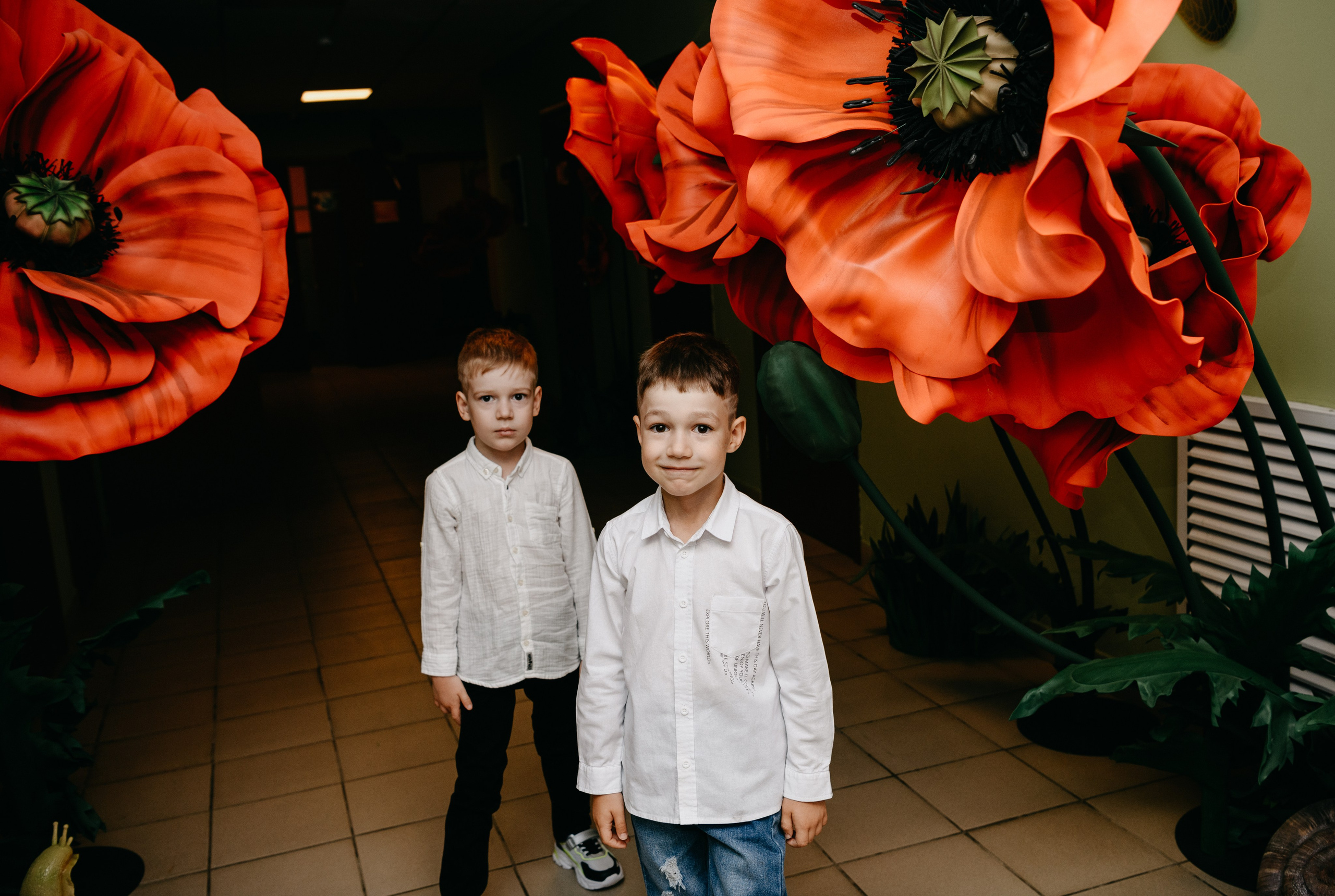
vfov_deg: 38.9
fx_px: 1269
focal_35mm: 34
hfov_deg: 55.5
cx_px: 714
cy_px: 421
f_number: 4
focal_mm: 32
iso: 320
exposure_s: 1/160
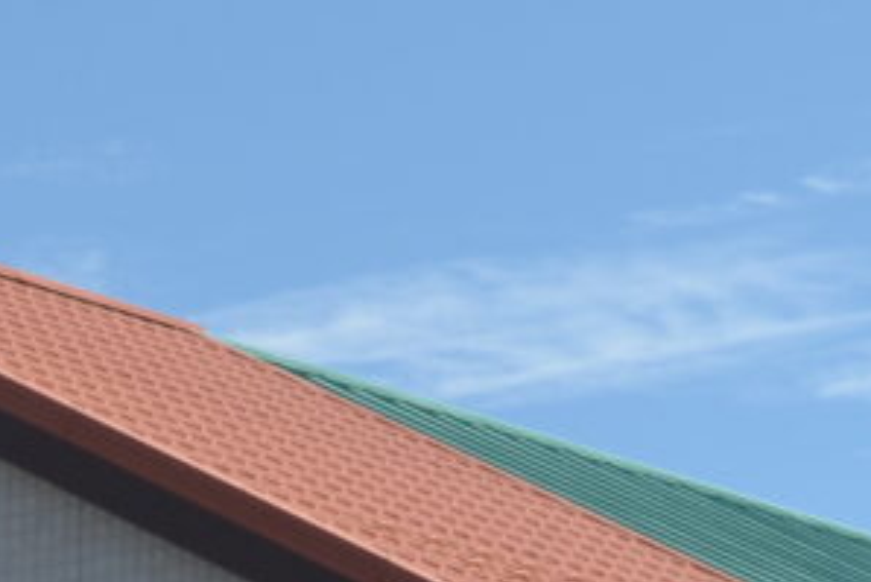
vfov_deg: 5.2
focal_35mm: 261
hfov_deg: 7.9
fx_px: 6318
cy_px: 1135
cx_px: 134
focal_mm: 32
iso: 100
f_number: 7.1
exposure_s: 1/200
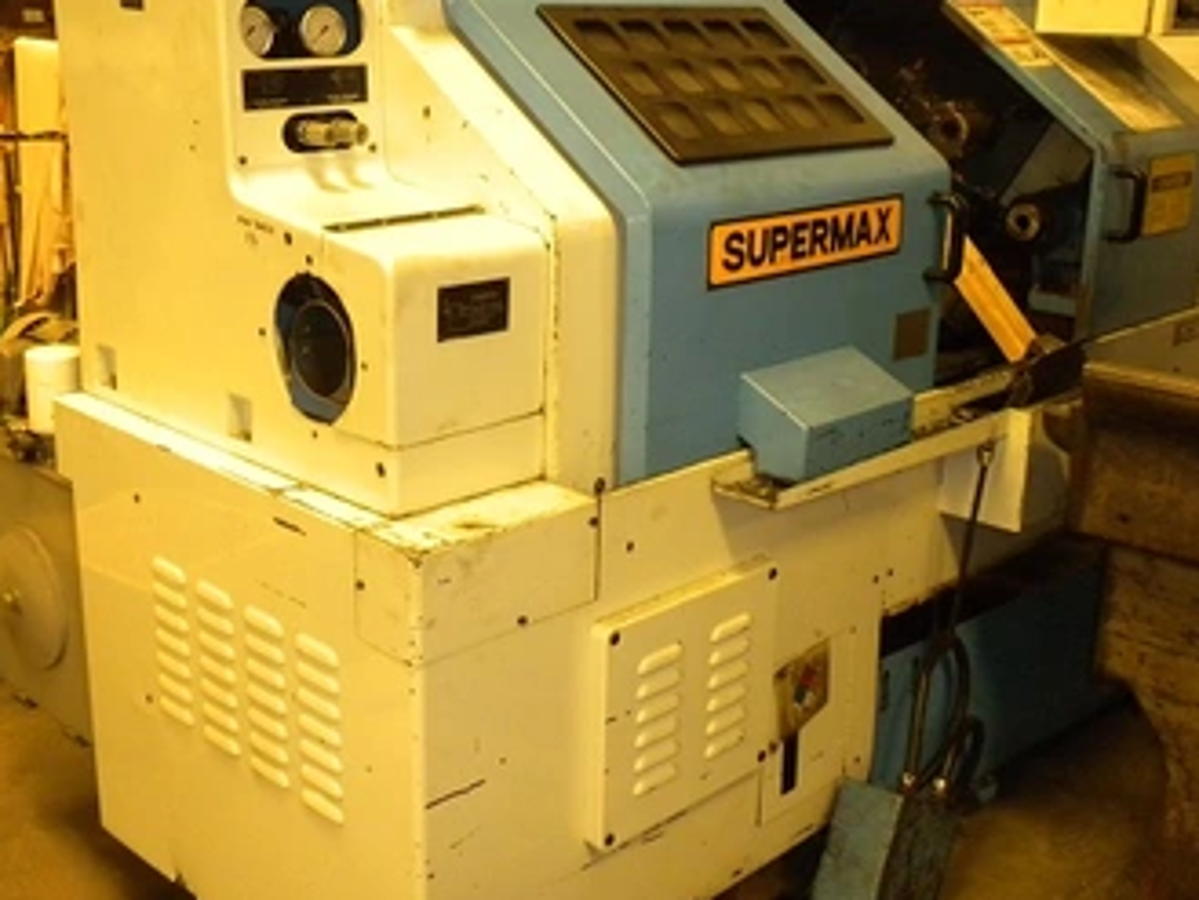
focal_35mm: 45
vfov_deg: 32.2
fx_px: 1559
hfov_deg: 42.1
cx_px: 598
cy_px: 408
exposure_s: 1/33.3
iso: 400
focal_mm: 6.6
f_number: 3.5
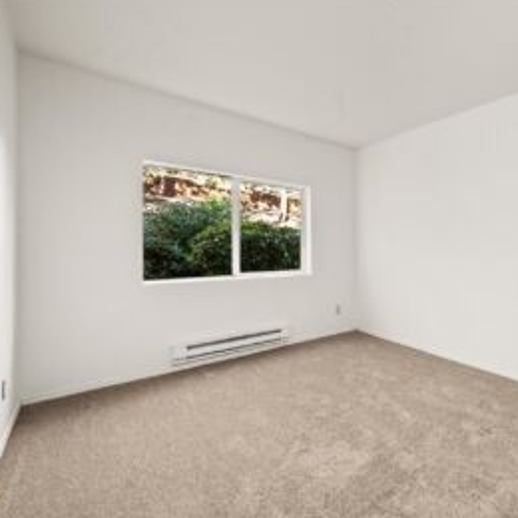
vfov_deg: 84.0
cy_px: 260
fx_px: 288
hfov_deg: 78.1
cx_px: 385
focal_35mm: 17
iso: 1000
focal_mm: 13
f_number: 7.1
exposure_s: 1/2.5
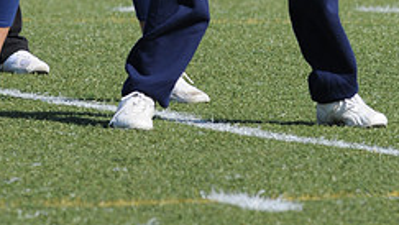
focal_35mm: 1122
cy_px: -246
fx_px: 11877
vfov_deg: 1.1
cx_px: 88
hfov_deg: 1.9
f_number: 8
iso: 200
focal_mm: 300
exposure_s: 1/500
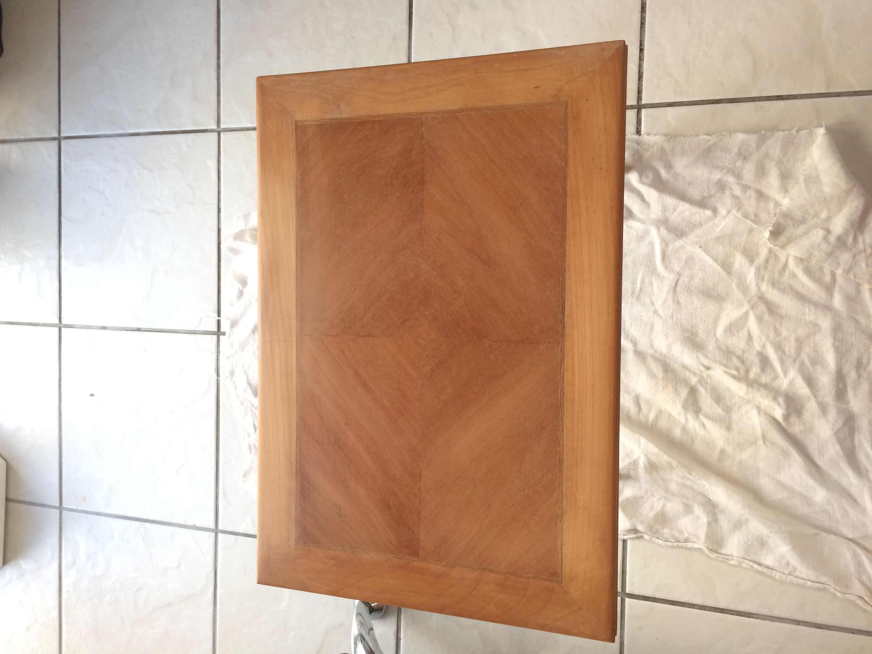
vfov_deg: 48.2
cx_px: 436
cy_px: 327
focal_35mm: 29
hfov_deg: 61.7
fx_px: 731
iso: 40
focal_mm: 4.15
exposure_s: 1/33
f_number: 2.2
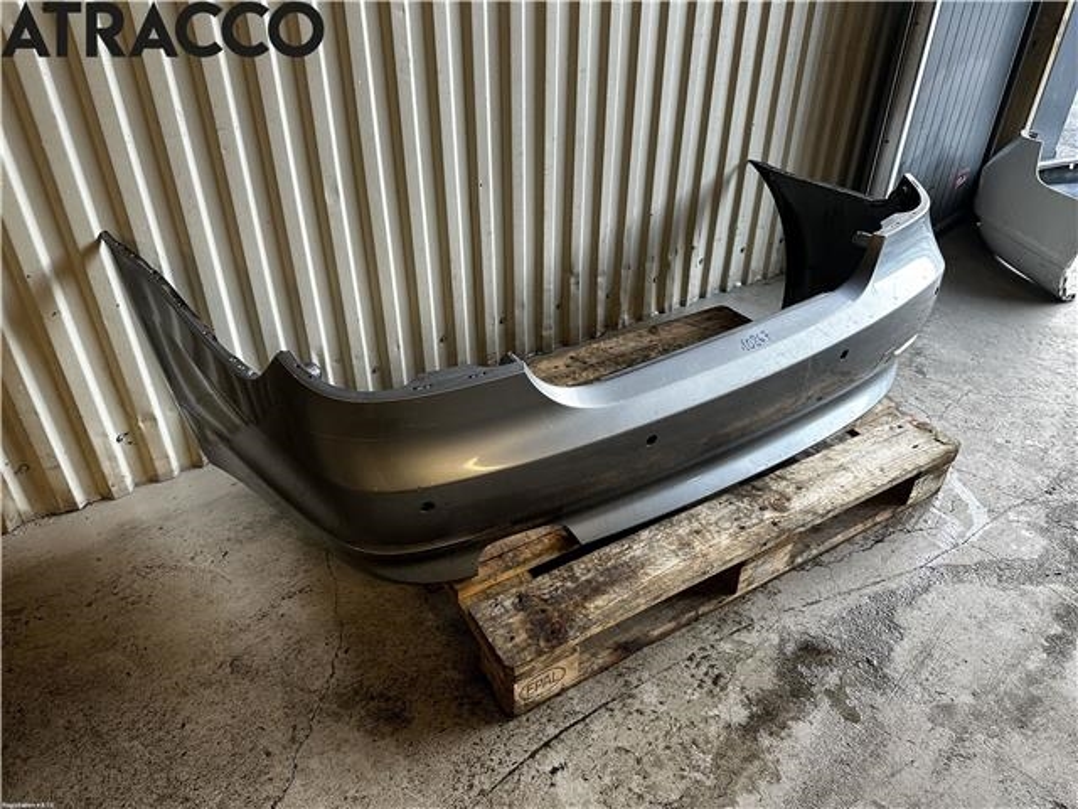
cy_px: 404
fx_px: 747
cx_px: 539
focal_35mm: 24
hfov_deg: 71.6
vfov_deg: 56.8
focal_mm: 6.86
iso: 160
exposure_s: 1/100
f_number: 1.78
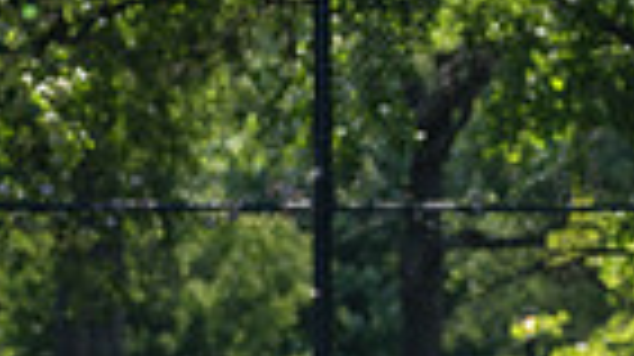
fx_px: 6685
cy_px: 638
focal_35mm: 398
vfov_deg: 3.0
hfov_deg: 5.4
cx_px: 571
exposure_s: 1/1600
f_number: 4
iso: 200
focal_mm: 92
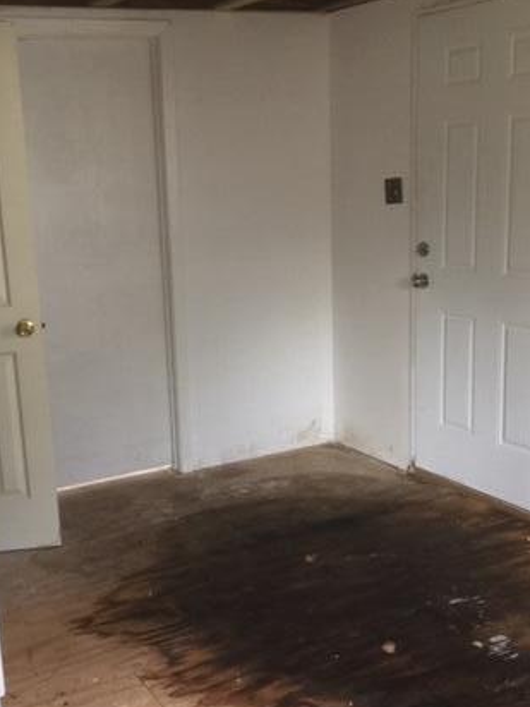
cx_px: 175
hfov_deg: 31.9
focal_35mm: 45
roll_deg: +3.0
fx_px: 919
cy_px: 376
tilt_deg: -10.0
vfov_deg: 42.1
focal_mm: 4.15
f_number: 2.2
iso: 50
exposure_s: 1/15
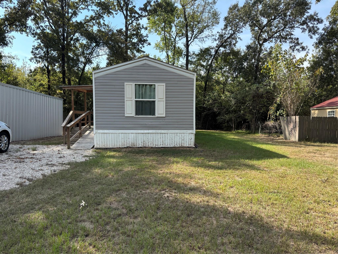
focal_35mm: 26
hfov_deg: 67.3
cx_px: 169
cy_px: 127
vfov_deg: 53.1
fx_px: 254
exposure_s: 1/1016
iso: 50
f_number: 1.6
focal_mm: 5.96
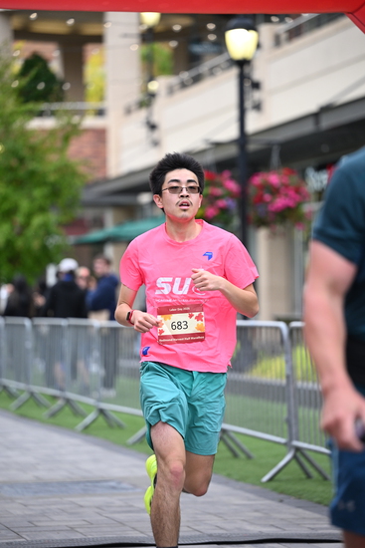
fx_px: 2052
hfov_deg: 10.2
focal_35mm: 135
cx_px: 182
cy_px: 274
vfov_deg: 15.2
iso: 1000
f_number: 2.8
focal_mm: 135
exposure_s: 1/1600
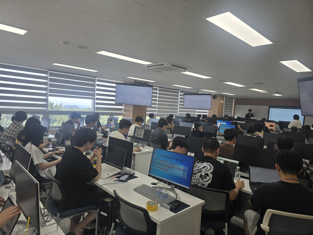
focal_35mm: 23
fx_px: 208
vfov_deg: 58.9
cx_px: 156
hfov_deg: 73.9
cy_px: 118
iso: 16
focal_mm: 6.3
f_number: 1.7
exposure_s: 1/120
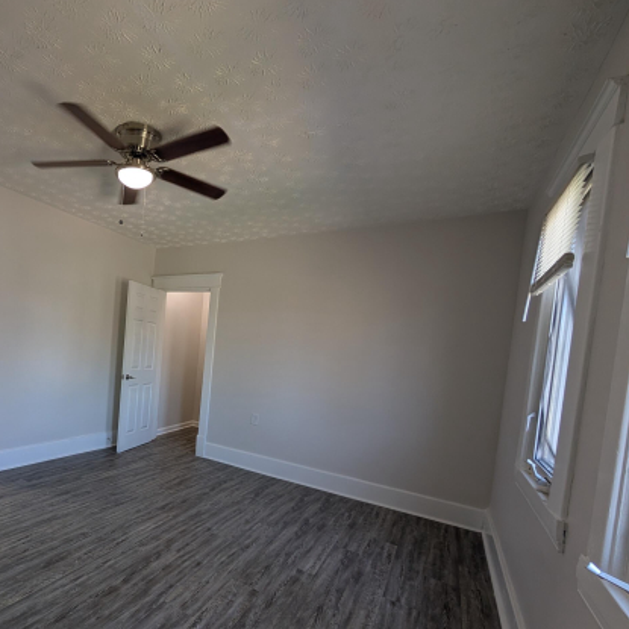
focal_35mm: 17
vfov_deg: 83.0
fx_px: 349
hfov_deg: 78.5
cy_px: 374
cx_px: 168
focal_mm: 2.02
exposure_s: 1/120
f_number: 1.7
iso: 120
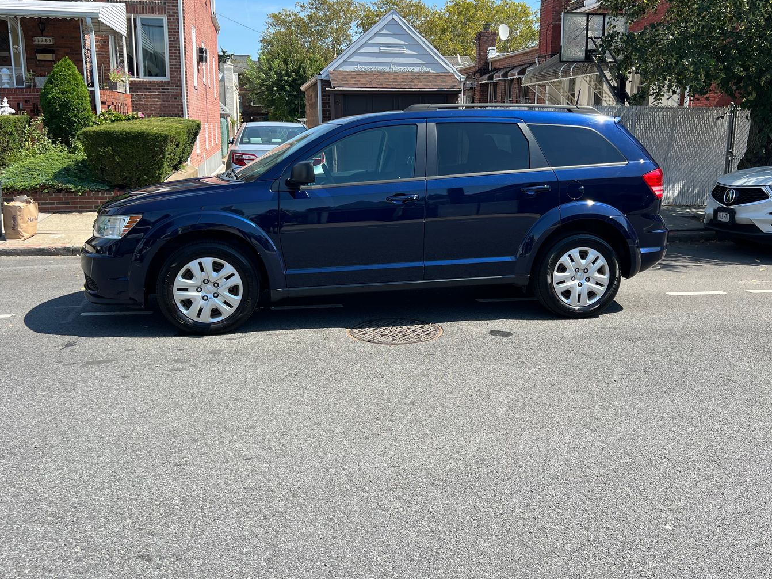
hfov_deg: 58.4
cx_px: 382
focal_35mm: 31
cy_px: 238
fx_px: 691
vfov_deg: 45.2
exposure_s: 1/2123
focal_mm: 5.7
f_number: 1.5
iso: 50
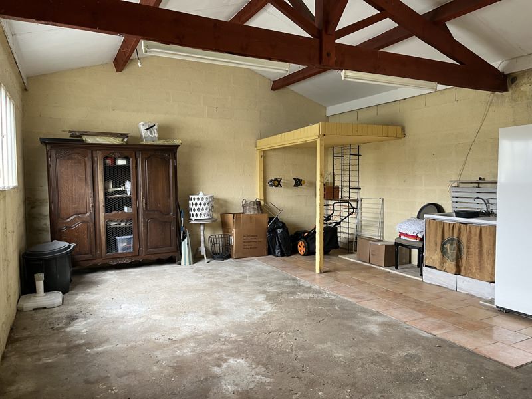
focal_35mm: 26
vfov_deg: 53.1
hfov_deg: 67.3
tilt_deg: -3.8
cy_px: 200
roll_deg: -0.3
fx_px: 400
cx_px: 266
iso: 125
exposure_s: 1/99
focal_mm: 5.1
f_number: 1.6
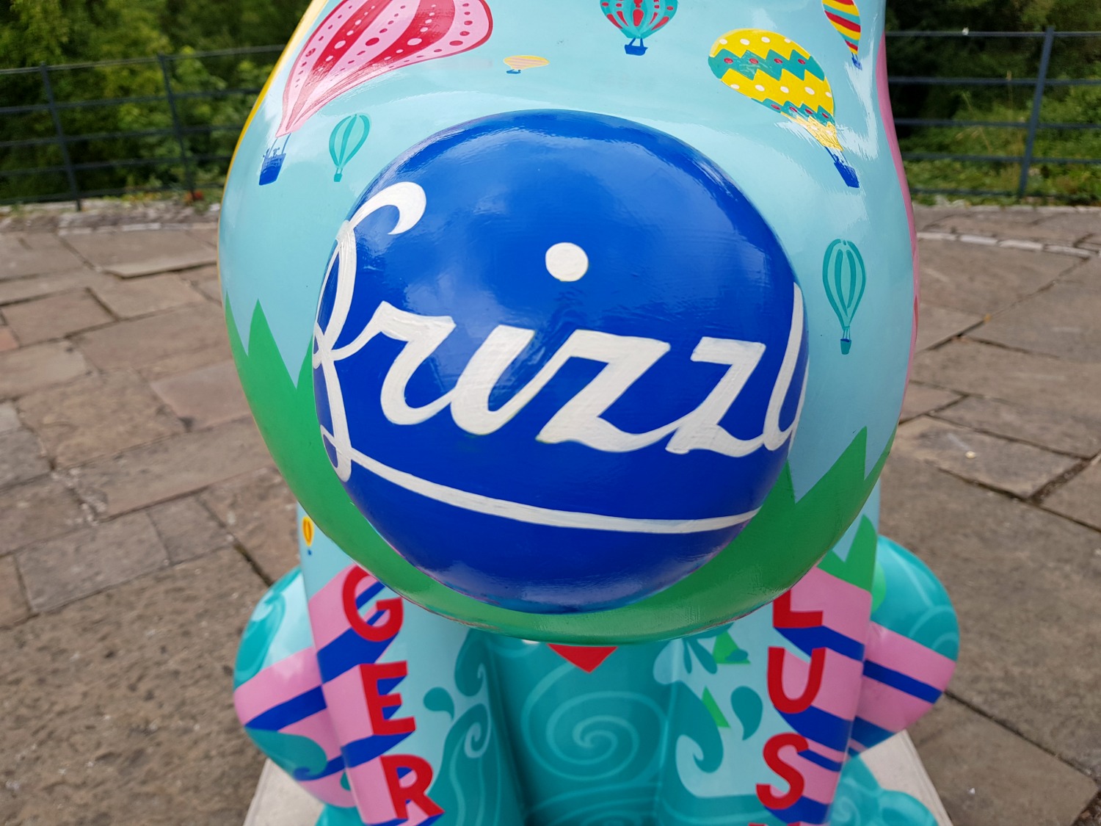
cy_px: 413
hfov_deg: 67.3
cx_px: 550
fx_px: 827
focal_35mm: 26
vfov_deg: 53.1
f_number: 1.7
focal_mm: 4.2
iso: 40
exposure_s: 1/1320
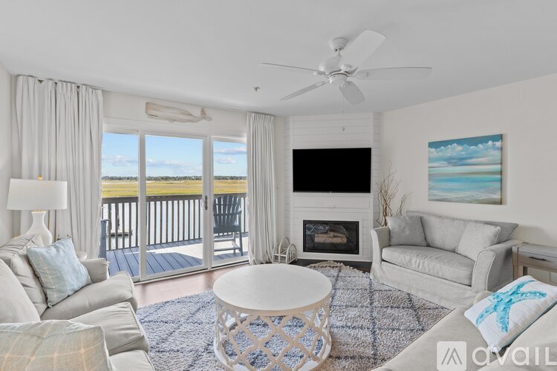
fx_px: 263
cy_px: 186
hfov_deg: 93.3
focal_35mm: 17
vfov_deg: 70.4
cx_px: 278
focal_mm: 17
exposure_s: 1/3
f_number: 8
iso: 125
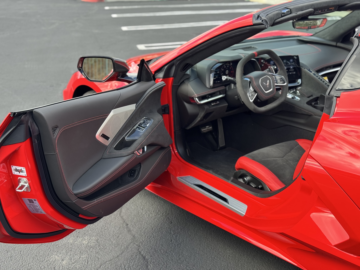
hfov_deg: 39.7
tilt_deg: -18.0
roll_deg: -0.5
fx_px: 499
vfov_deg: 30.3
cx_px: 180
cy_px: 135
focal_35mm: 48
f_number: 1.78
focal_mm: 6.76
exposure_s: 1/454
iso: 64
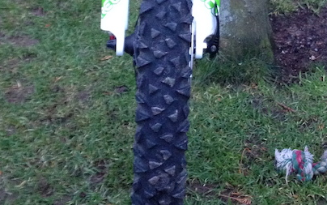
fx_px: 838
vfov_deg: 13.3
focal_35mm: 94
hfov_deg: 22.1
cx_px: 186
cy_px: -78
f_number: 2.4
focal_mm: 4.28
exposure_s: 1/20
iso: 320
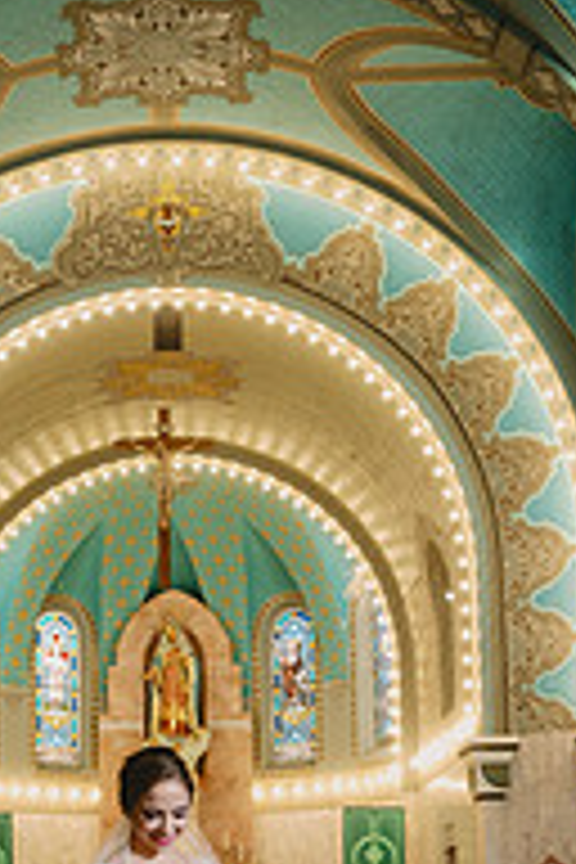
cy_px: 760
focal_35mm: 68
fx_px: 1632
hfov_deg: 19.9
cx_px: 164
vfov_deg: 28.6
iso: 1000
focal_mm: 29
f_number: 4
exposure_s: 1/125
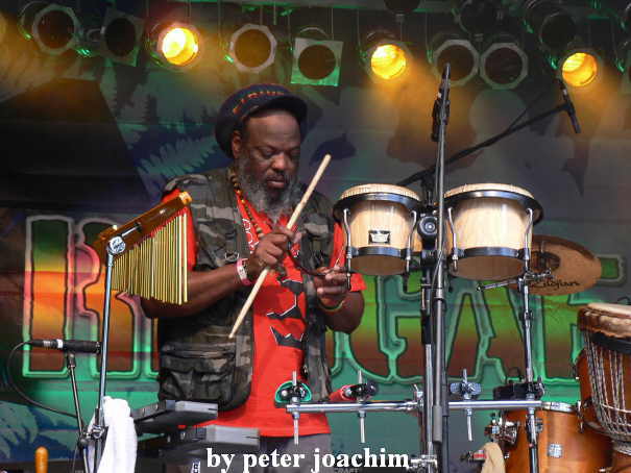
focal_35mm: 87
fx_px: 1586
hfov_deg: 22.5
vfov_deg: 17.0
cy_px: 236
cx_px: 316
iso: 64
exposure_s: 1/30
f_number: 3.2
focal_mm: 14.9
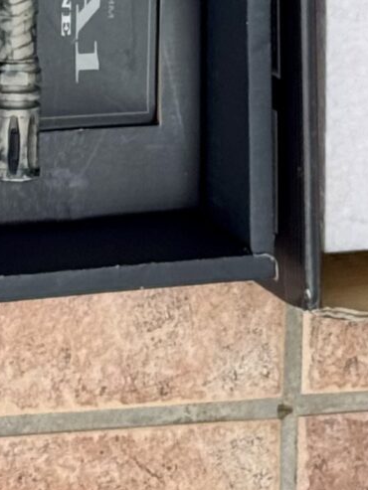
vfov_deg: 7.4
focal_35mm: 249
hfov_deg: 6.0
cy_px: -763
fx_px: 3528
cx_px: 6
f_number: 1.78
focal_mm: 6.76
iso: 50
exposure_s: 1/121
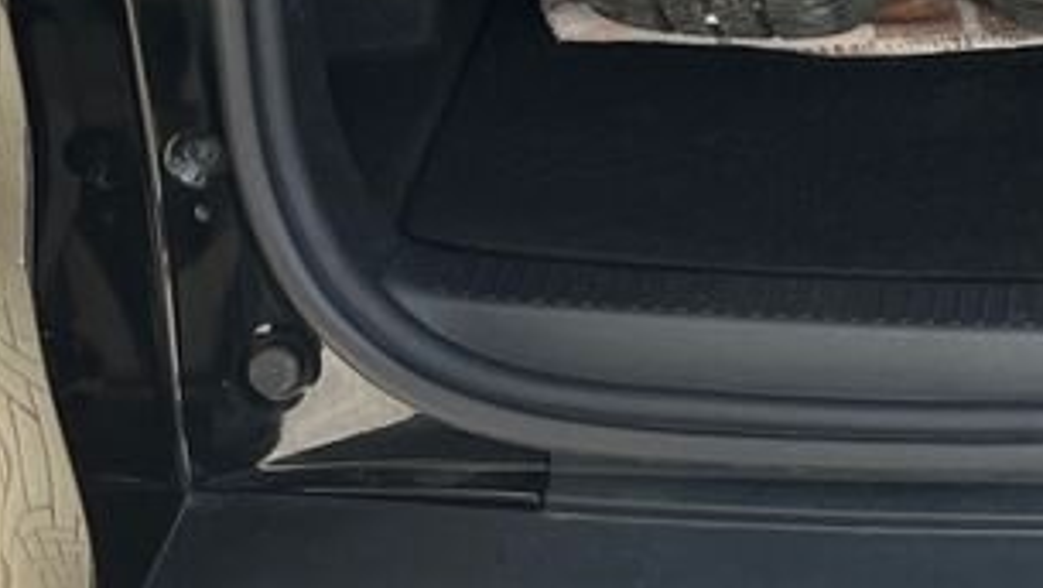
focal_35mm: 95
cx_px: 1344
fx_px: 2629
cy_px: -420
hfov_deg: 20.5
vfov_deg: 11.9
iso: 50
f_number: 1.6
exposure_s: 1/657
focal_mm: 5.1
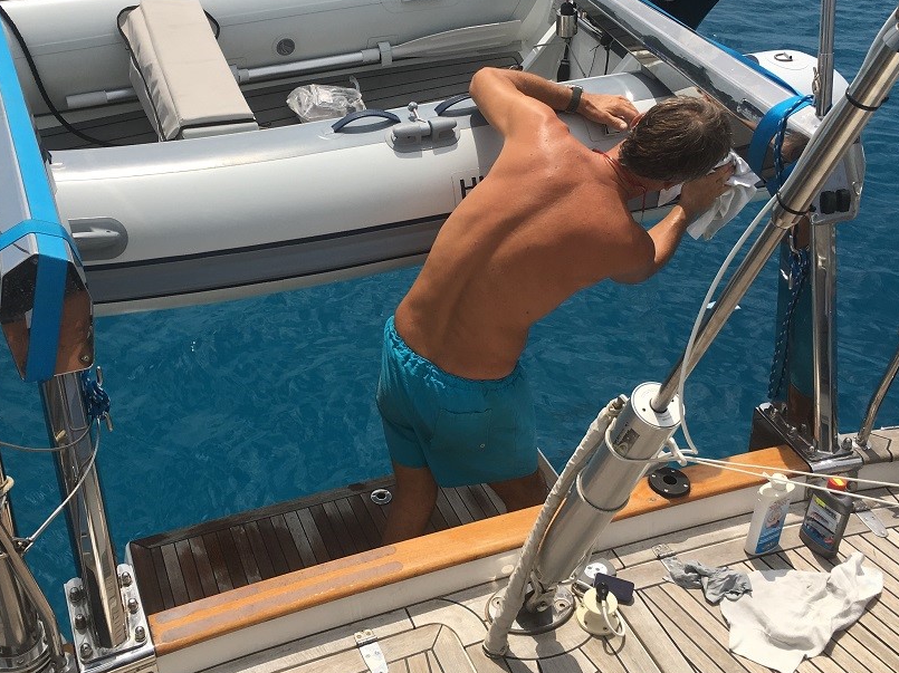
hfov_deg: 47.6
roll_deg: -2.3
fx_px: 1012
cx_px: 356
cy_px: 244
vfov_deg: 36.5
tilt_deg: -29.4
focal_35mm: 39
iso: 25
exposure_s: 1/2747
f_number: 2.2
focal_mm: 4.15
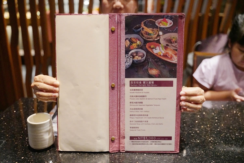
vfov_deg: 41.1
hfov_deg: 58.7
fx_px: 217
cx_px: 122
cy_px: 82
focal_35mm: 32
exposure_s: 1/160
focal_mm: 32
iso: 12800
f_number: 2.8
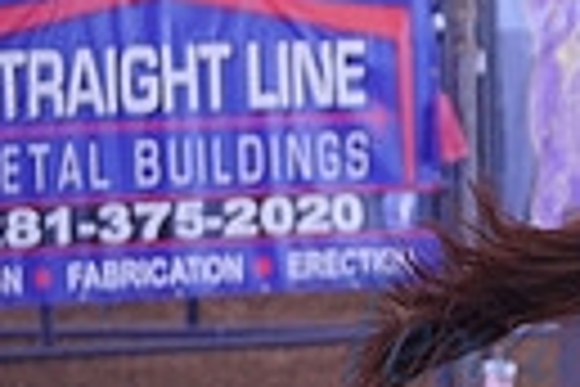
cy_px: 101
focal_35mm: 541
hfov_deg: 3.8
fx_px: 8715
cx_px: 1151
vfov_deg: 2.5
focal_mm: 120
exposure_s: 1/1600
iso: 2000
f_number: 2.8
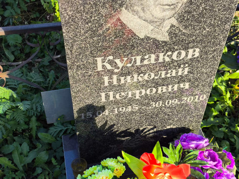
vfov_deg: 29.1
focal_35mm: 50
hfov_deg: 38.2
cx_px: 120
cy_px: 90
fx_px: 345
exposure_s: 1/396
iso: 50
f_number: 1.7
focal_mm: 4.71
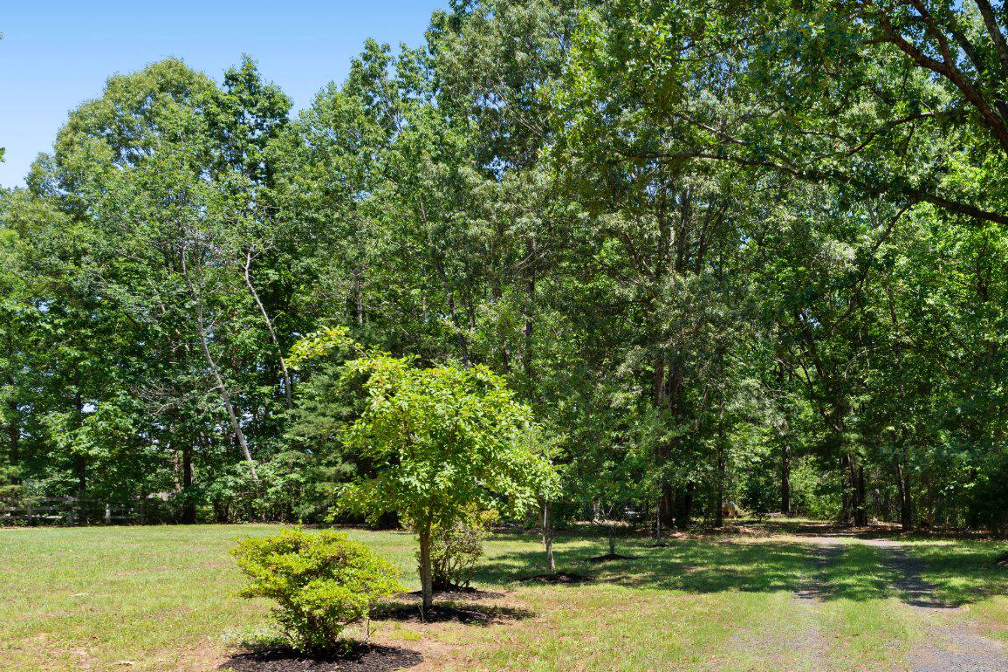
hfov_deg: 46.1
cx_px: 804
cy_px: 503
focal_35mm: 40
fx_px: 1117
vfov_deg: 32.9
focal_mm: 22.5
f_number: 9
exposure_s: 1/80
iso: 100
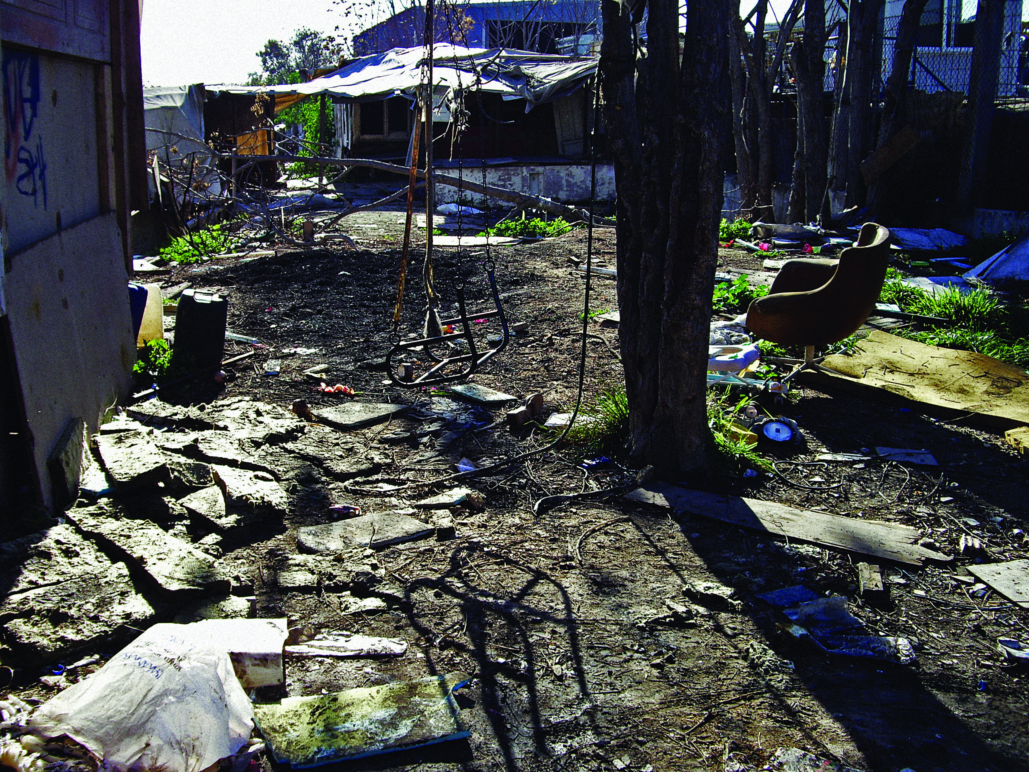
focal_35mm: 38
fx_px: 1130
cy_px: 386
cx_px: 514
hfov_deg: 49.0
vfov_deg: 37.7
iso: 50
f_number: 2.8
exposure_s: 1/320
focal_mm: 7.9
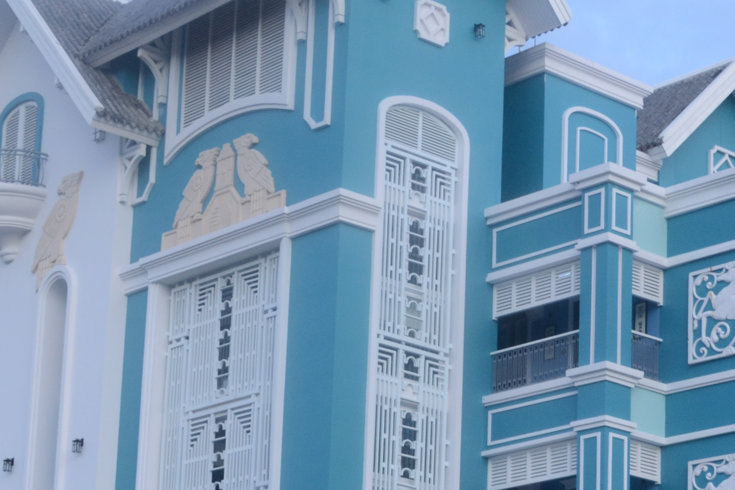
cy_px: 490
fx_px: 2042
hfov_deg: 20.3
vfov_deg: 13.5
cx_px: 490
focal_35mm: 100
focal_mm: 26
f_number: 4.5
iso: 400
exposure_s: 1/80
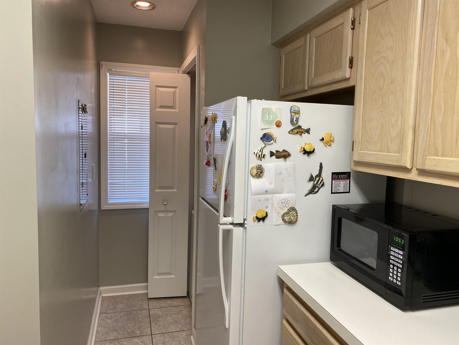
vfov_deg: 53.1
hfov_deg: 67.3
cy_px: 172
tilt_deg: -5.4
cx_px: 230
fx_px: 345
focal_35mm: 26
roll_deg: -2.1
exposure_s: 1/60
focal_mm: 4.25
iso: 80
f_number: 1.8
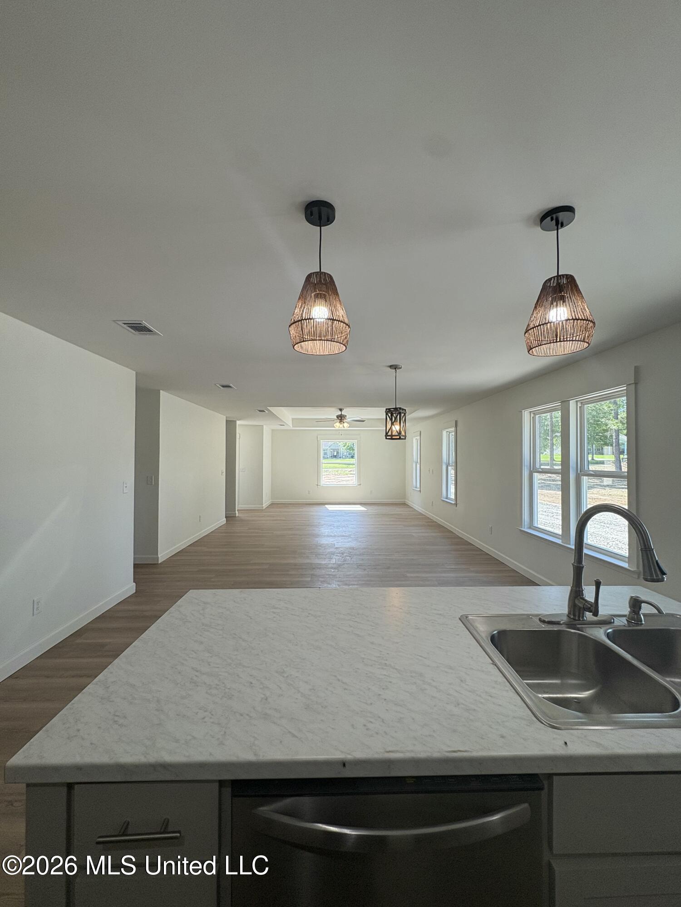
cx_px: 340
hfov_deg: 85.7
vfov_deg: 102.1
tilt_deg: +1.4
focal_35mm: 14
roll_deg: -0.7
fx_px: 367
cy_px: 454
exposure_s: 1/139
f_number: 2.2
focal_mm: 2.22
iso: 64
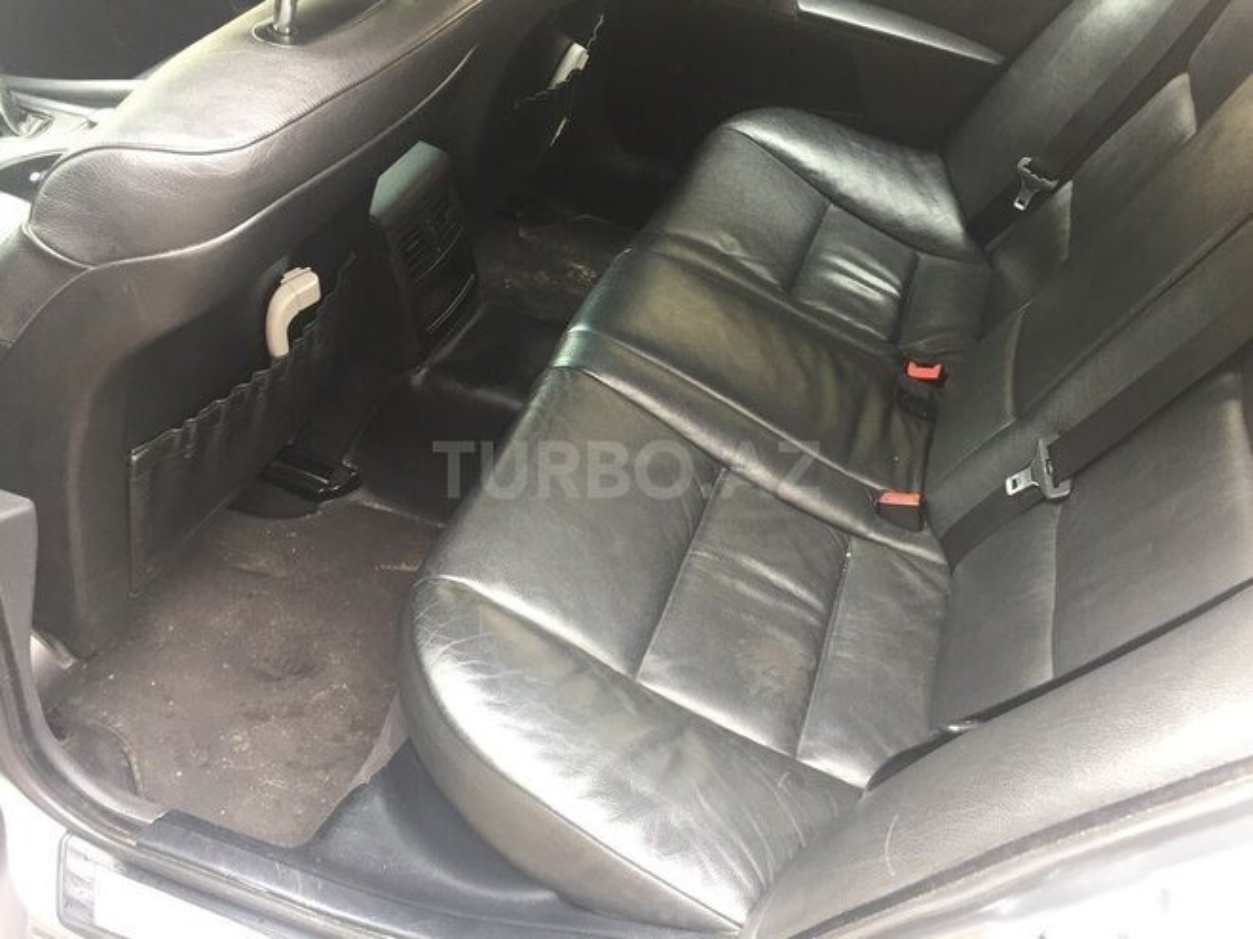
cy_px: 470
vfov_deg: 48.2
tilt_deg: -41.8
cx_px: 626
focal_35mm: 29
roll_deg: -4.6
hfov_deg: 61.7
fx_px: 1050
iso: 100
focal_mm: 4.15
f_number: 2.2
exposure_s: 1/33
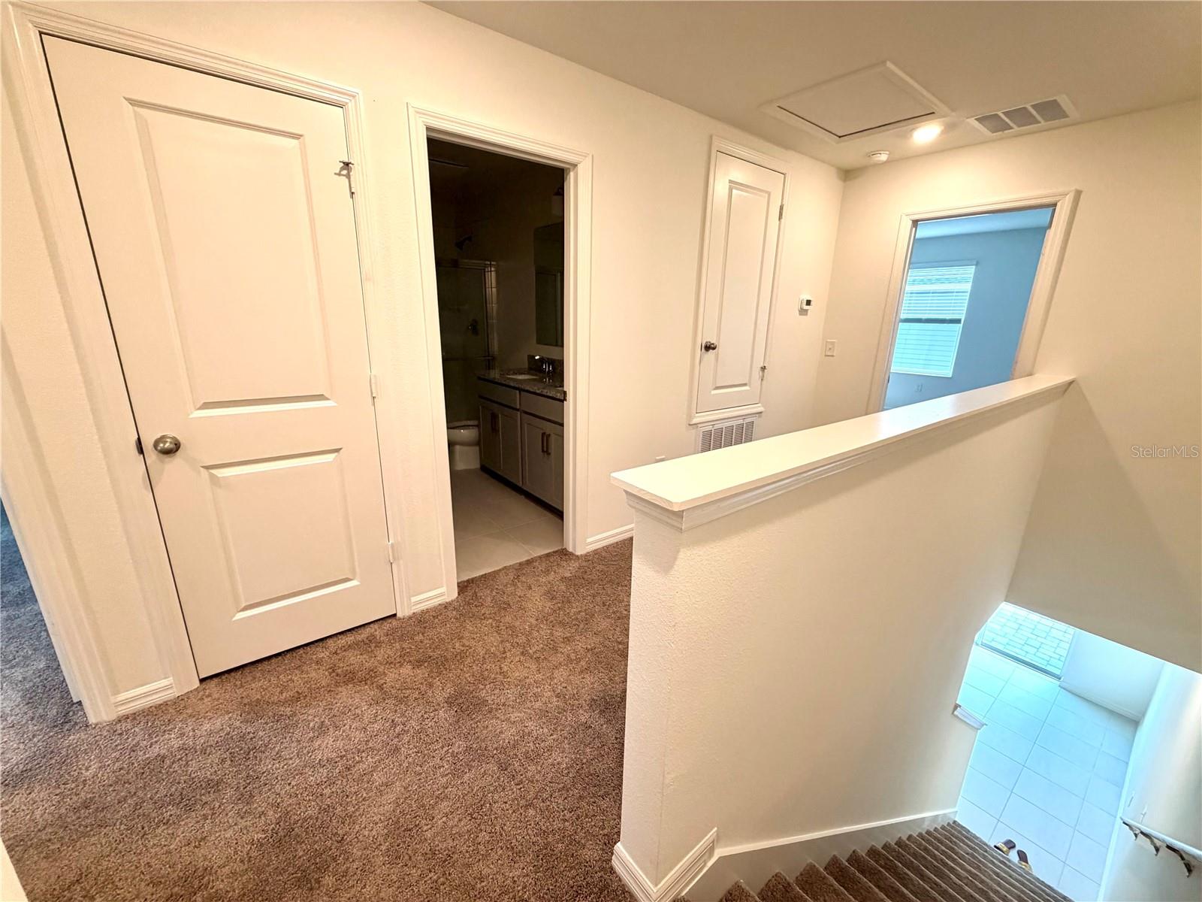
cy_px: 451
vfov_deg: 85.7
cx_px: 601
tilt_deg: -16.2
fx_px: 486
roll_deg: -1.4
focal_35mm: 14
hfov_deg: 102.1
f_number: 2.2
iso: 250
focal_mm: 2.22
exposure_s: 1/120
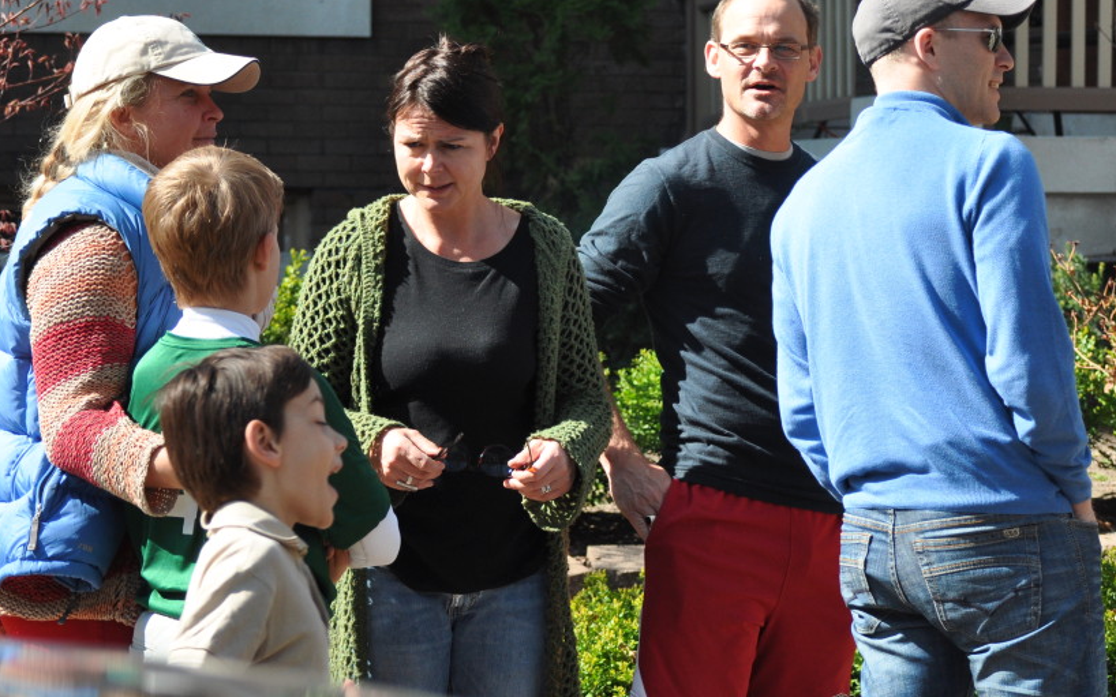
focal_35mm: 93
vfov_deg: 14.1
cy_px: 299
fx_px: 2815
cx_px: 554
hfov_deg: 22.4
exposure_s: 1/1000
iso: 450
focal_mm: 55
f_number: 4
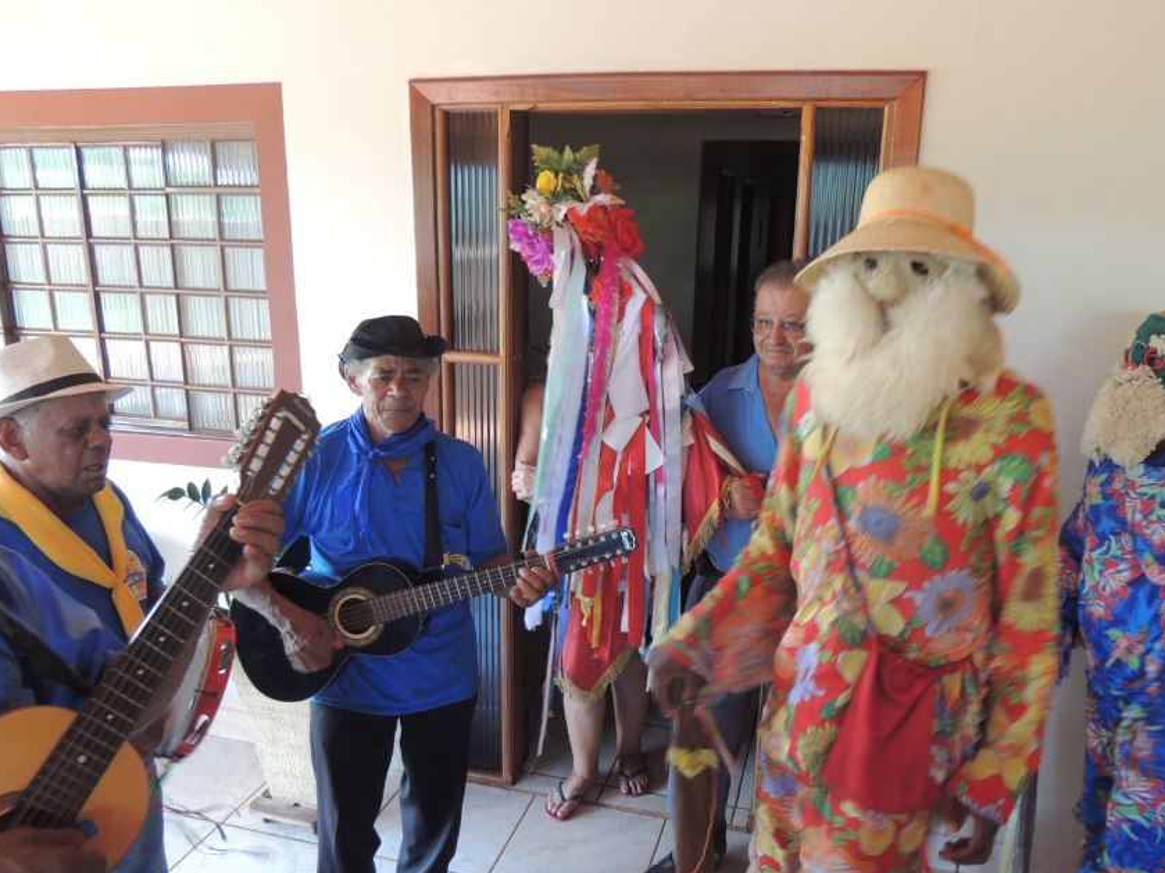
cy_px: 490
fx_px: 909
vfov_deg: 51.2
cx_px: 605
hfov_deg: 65.3
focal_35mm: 27
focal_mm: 4.3
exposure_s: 1/30
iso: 200
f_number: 3
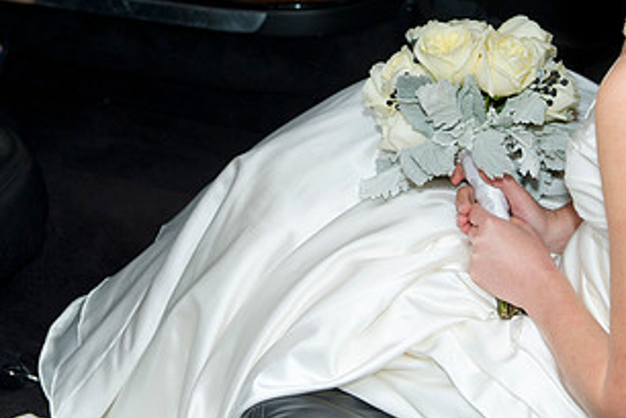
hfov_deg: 22.3
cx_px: 381
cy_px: 78
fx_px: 1582
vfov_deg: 14.9
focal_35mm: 91
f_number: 4
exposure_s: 1/125
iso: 400
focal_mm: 48
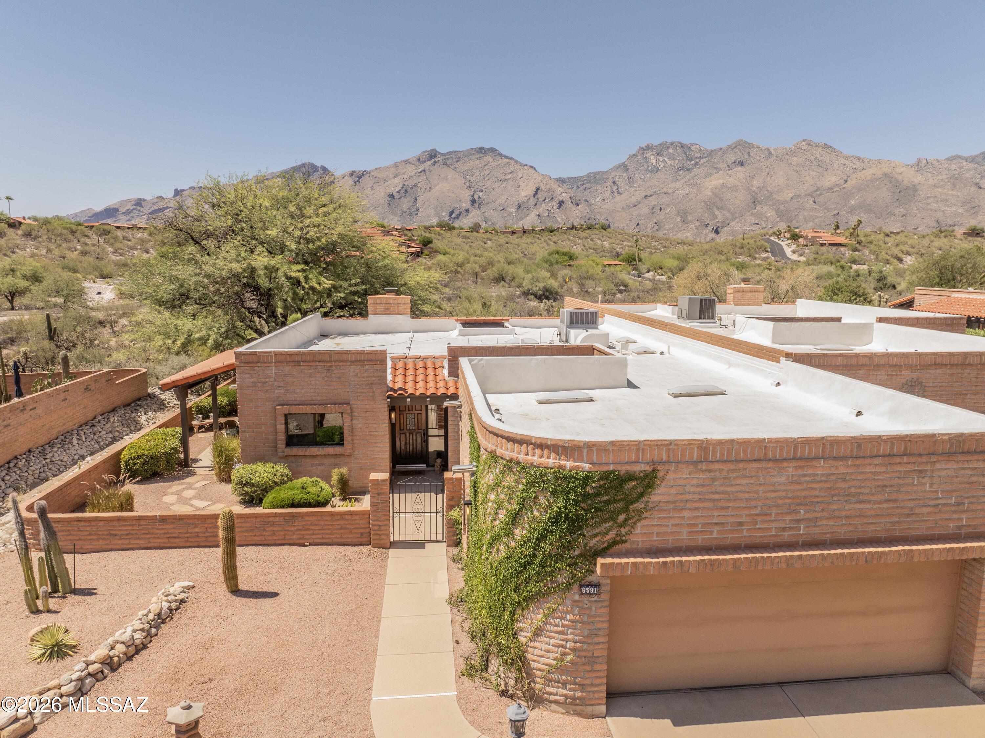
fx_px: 682
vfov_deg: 56.8
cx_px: 492
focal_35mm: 24
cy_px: 369
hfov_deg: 71.6
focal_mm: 12.29
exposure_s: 1/60
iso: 200
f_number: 2.8
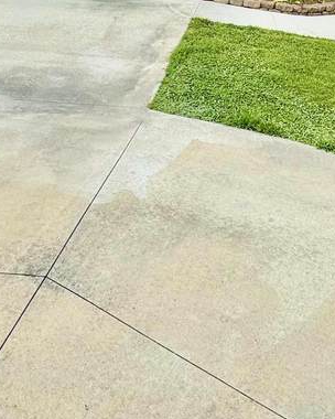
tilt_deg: +0.0
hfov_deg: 32.7
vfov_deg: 32.8
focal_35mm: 46
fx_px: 570
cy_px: -89
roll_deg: -1.0
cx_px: 145
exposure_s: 1/1600
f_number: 2.2
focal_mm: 2.22
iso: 50
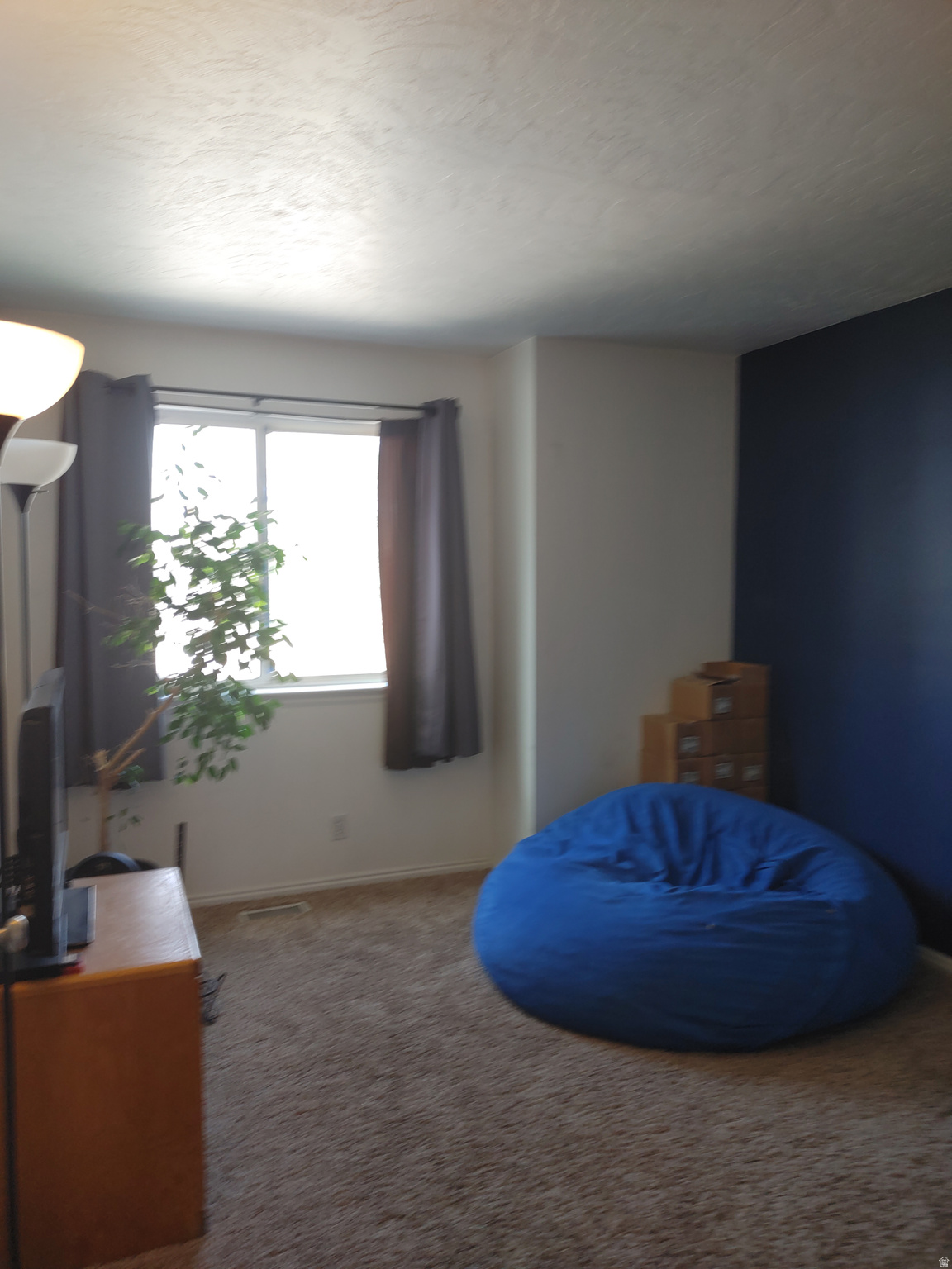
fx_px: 953
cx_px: 476
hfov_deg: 53.1
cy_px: 634
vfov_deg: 67.3
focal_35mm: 26
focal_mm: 5.58
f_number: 1.8
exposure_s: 1/40
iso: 50
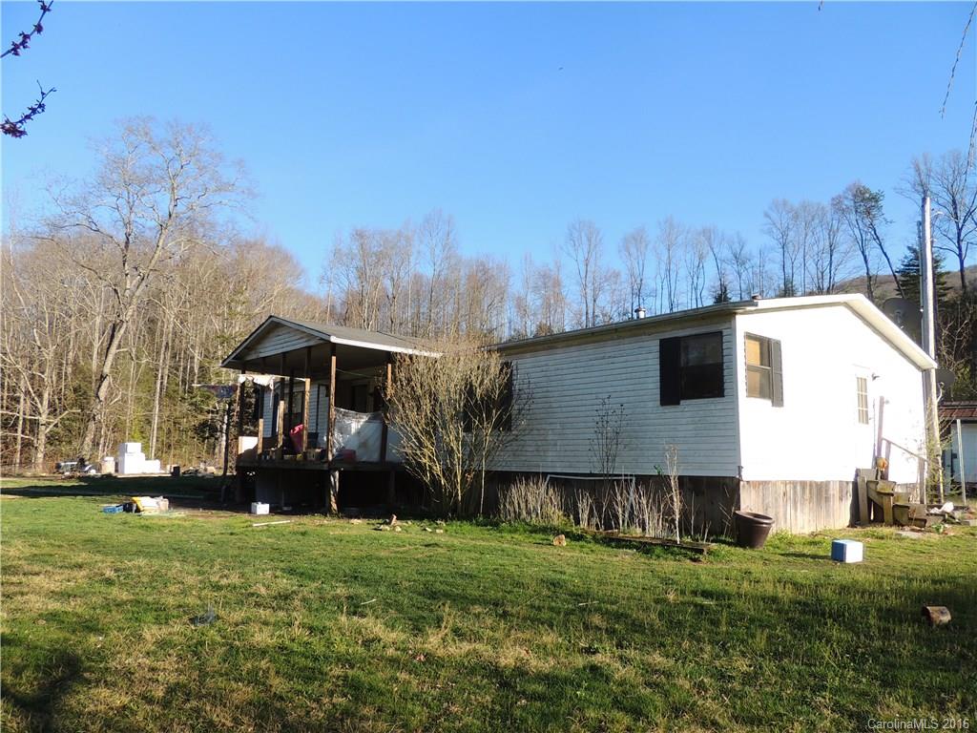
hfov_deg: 71.6
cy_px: 366
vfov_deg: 56.8
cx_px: 488
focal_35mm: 24
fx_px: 677
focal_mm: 4.3
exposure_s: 1/640
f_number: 3
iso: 100
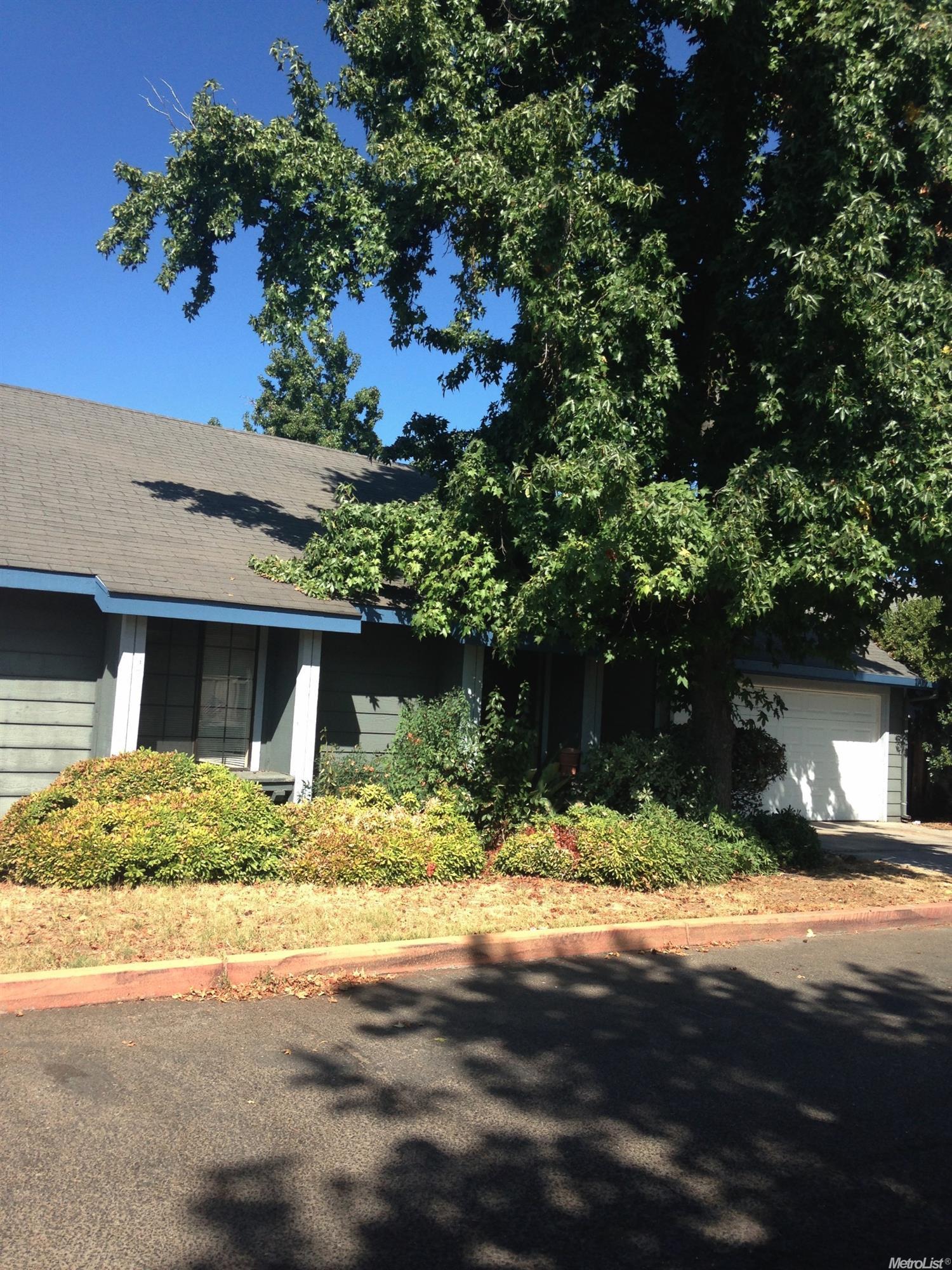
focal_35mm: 33
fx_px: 1210
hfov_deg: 42.9
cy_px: 635
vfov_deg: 55.4
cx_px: 476
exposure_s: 1/847
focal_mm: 4.12
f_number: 2.4
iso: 50
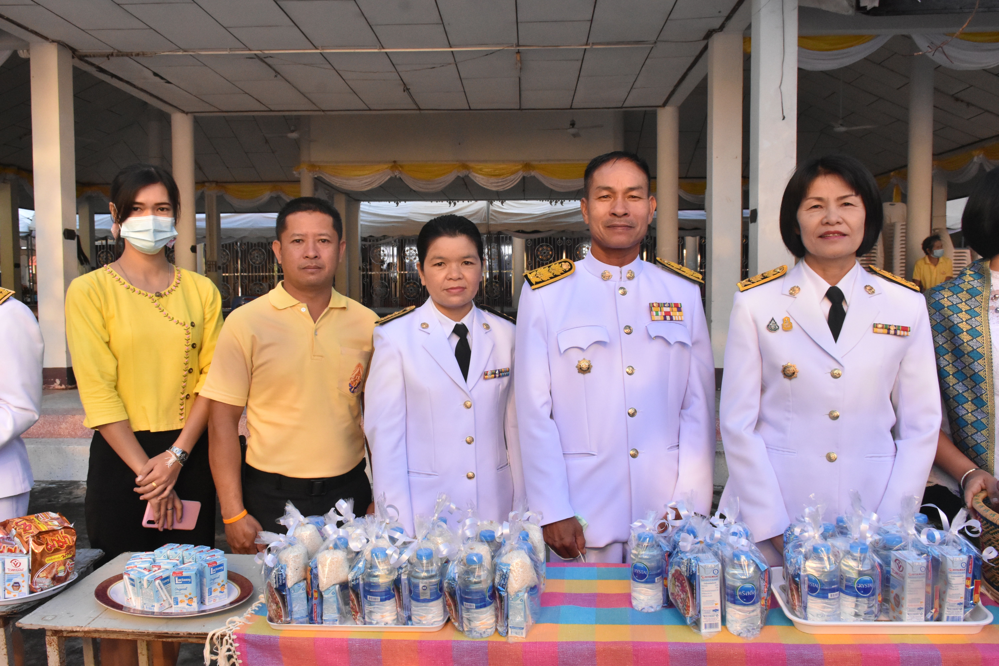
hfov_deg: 61.9
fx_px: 832
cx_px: 500
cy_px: 333
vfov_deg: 43.6
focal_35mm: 30
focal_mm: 20
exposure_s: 1/500
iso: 2500
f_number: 11
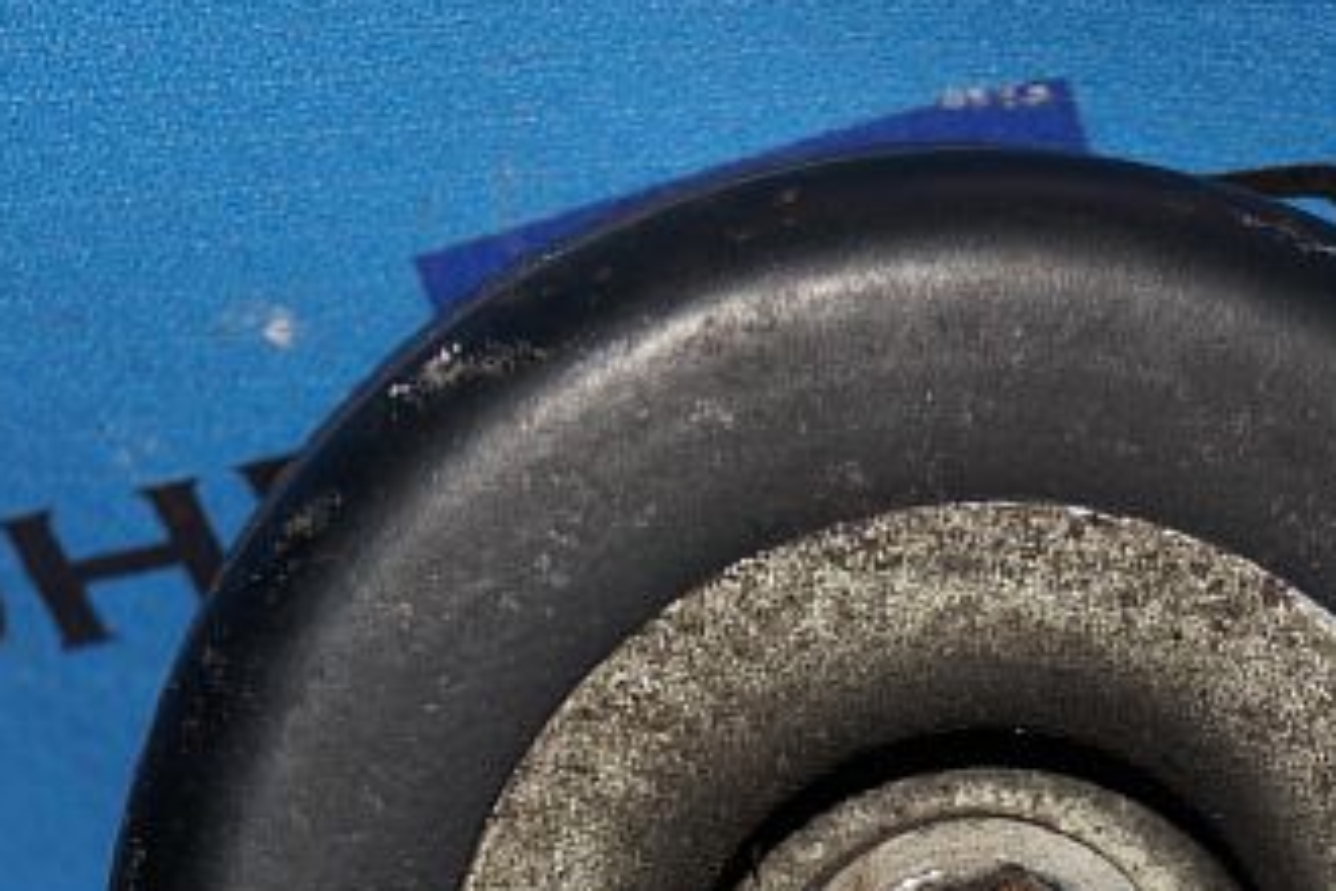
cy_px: 1055
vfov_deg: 6.8
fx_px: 7430
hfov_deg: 10.2
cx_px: 1065
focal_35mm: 200
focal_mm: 55
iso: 200
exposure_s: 1/60
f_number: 5.6
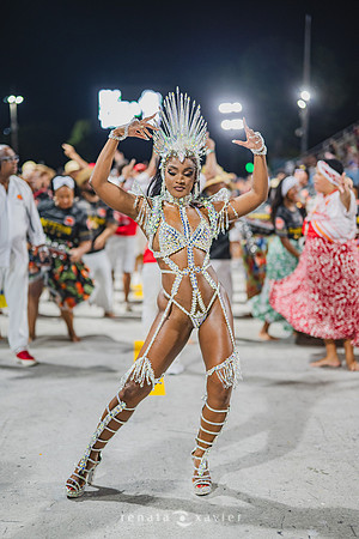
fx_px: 748
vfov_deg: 39.6
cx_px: 180
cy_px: 270
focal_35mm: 50
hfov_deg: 27.0
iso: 1600
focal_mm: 50
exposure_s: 1/1000
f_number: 1.3
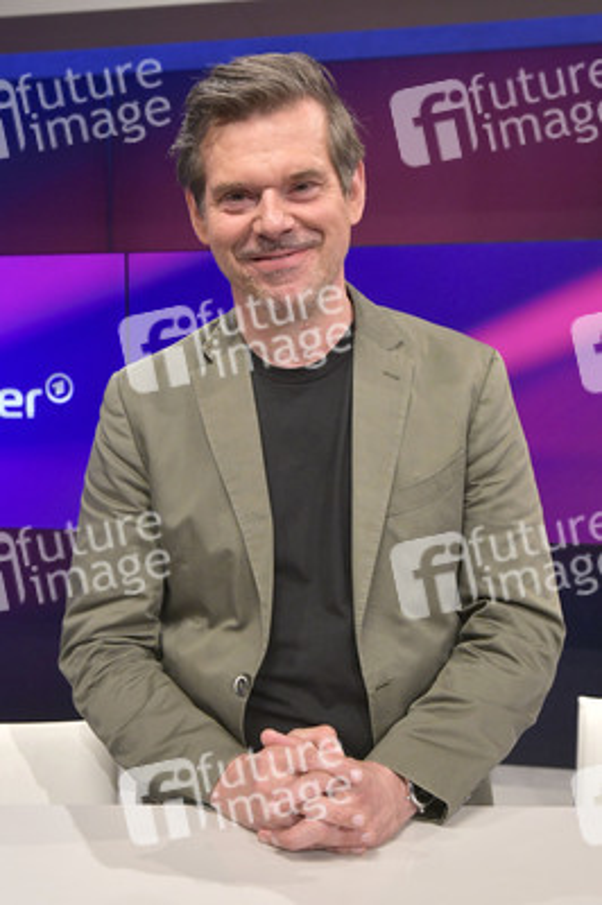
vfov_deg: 54.5
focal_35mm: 35
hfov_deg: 37.8
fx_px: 879
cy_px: 452
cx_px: 301
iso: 2500
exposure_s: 1/200
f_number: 6.3
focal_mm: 35
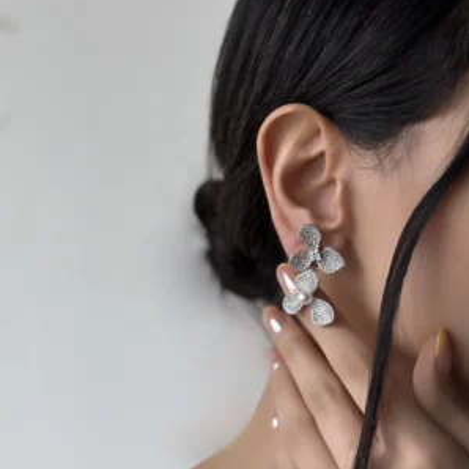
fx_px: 874
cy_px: 282
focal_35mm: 57
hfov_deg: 30.0
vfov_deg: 30.0
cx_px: 234
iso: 80
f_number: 1.78
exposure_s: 1/305
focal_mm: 6.76
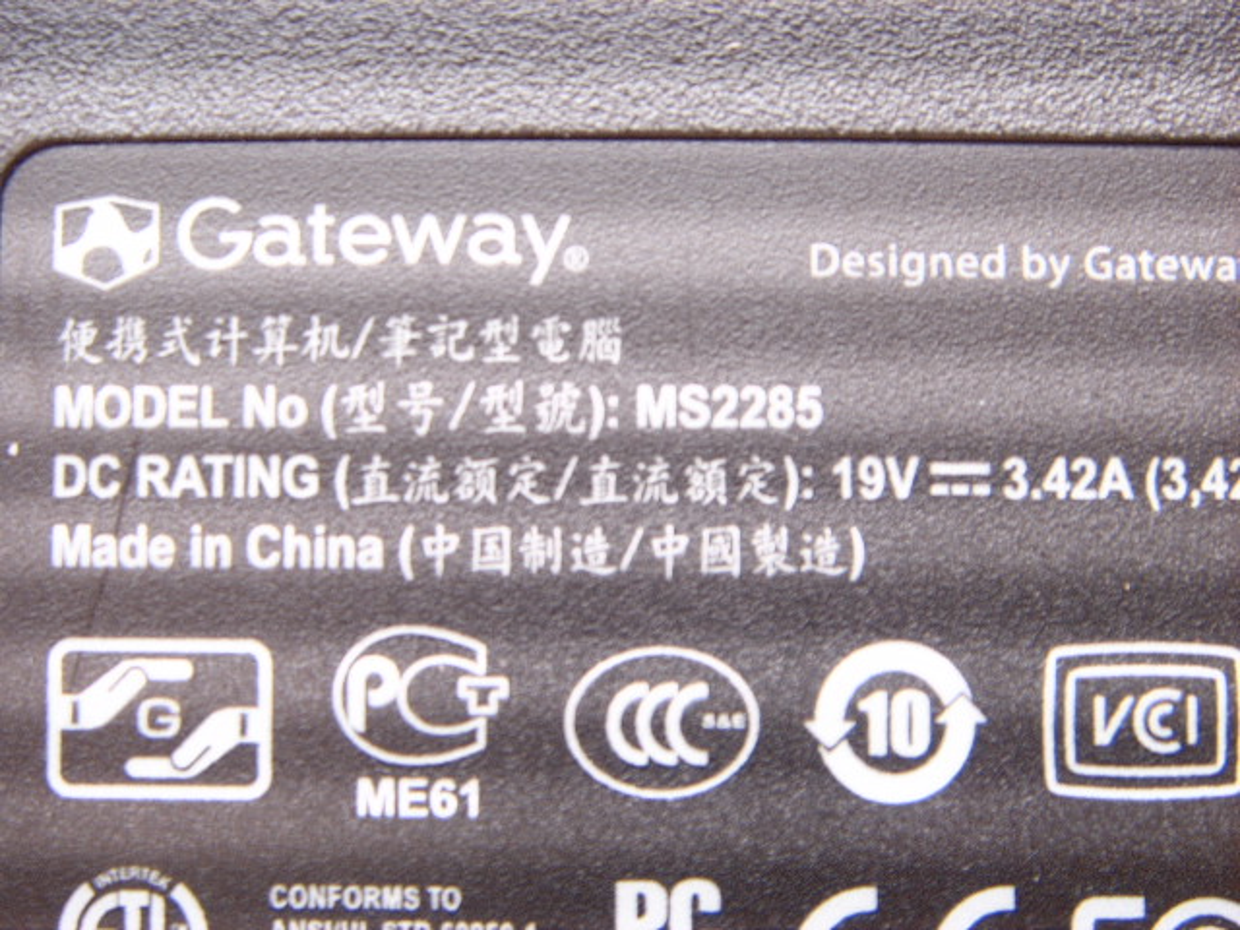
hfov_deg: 47.9
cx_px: 620
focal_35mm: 39
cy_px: 465
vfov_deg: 36.8
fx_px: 1397
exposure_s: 1/4
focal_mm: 6.6
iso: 63
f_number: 3.5
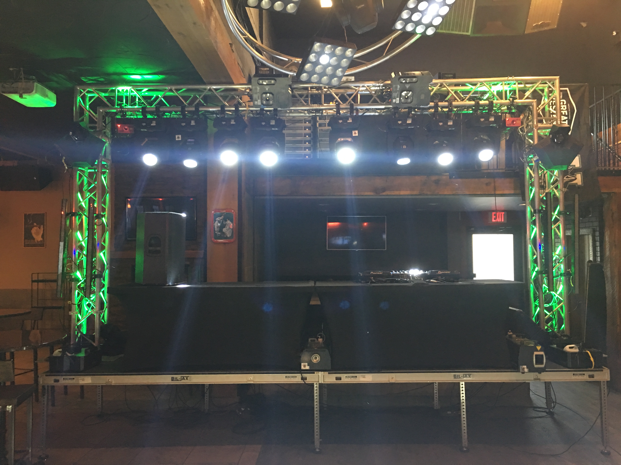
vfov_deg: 48.2
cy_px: 232
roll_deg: -0.4
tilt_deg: +2.6
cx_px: 310
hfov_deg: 61.7
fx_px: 520
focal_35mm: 29
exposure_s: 1/8
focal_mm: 4.15
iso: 100
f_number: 2.2
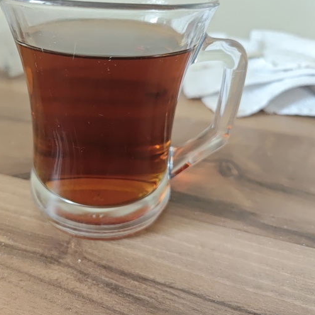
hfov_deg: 56.3
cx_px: 110
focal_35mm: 28
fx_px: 288
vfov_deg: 57.3
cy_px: 154
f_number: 1.8
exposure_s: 1/85.3
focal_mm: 5.43
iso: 250
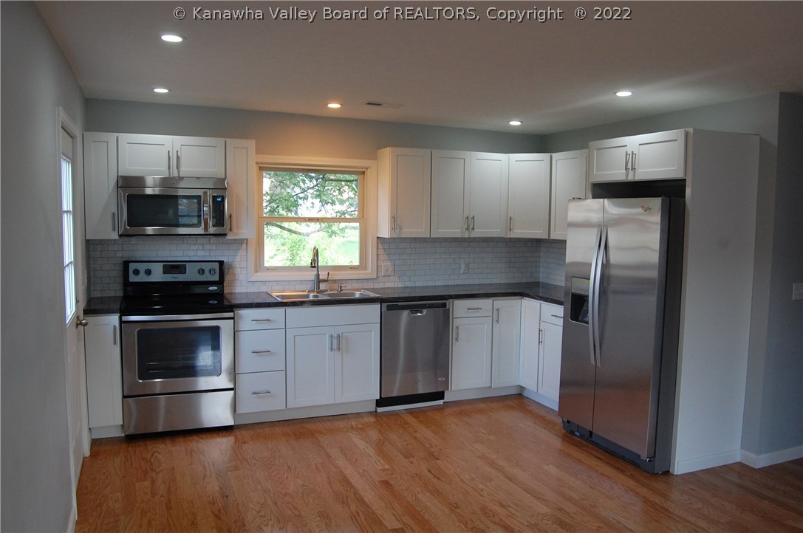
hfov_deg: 67.4
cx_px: 402
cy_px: 266
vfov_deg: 47.8
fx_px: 602
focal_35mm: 27
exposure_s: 1/20
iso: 800
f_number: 6.3
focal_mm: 18
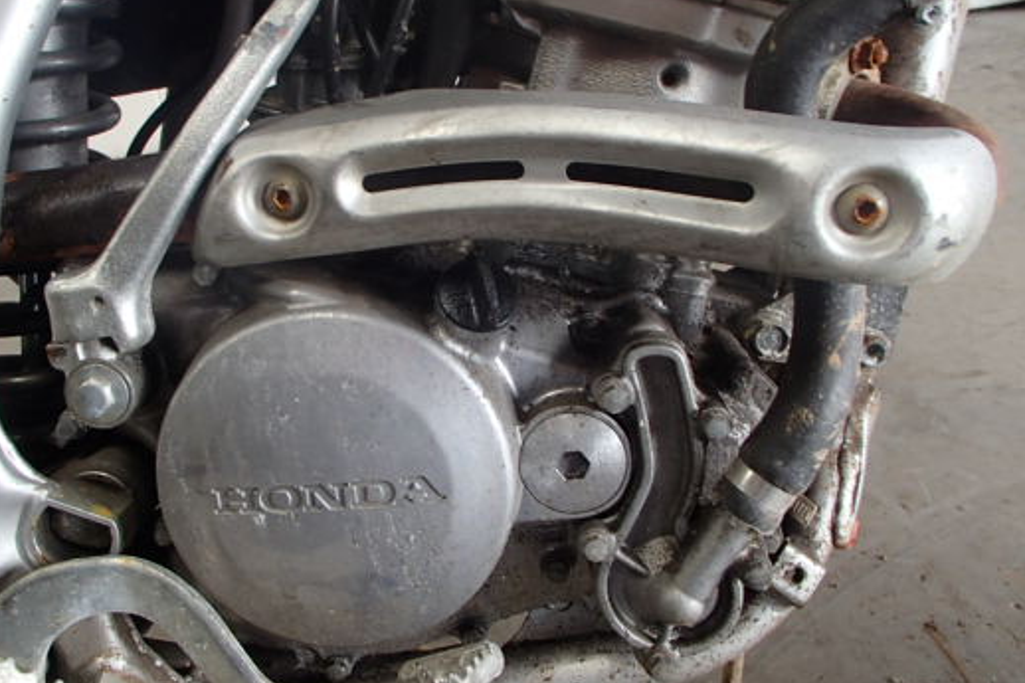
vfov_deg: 36.8
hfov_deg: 52.9
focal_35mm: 36
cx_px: 427
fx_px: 1025
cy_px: 293
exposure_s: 1/30
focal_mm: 5
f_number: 3.9
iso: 200
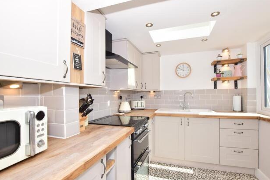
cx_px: 140
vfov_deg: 73.7
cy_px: 94
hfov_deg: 96.7
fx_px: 120
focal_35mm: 16
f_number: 16
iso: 400
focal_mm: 10
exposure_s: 1/125
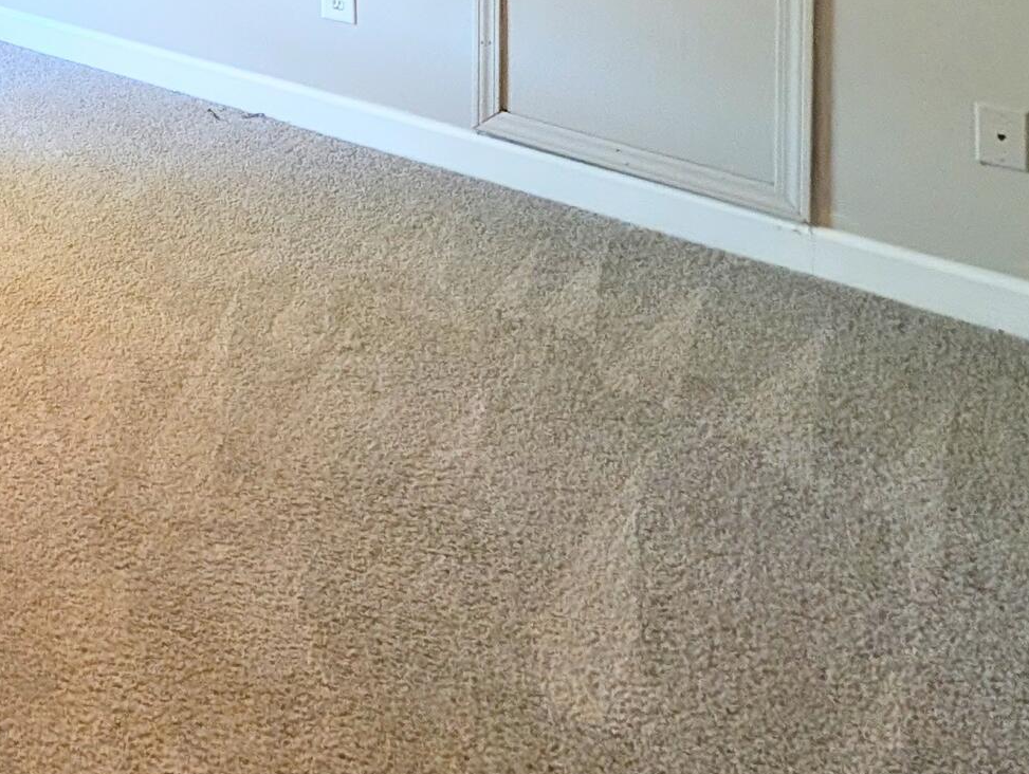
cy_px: -368
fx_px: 1101
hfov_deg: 38.0
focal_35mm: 37
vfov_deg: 27.6
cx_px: -195
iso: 117
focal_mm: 2.02
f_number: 1.7
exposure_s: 1/60
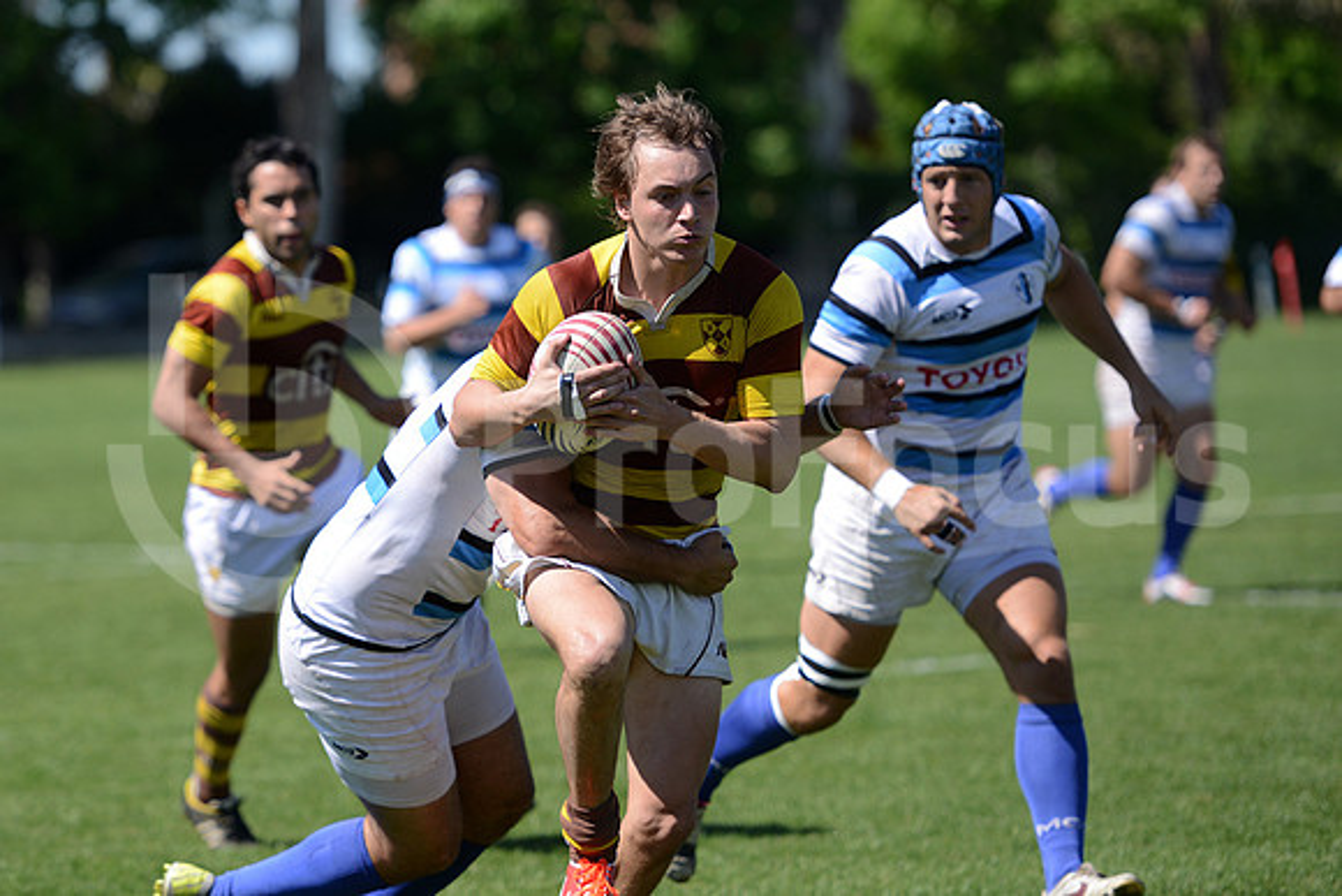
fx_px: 5779
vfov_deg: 8.9
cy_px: 448
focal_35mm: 155
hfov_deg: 13.2
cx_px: 671
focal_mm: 155
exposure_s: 1/2000
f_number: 2.8
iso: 250
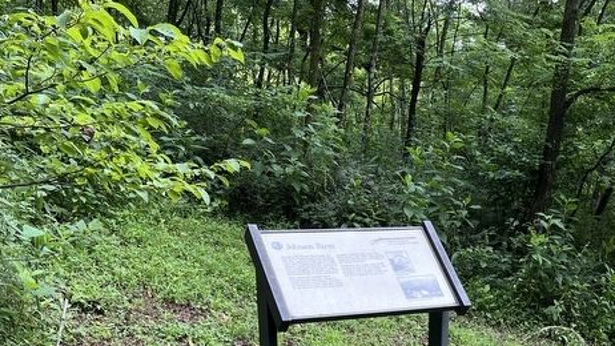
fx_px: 799
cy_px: 378
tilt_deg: -11.7
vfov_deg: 23.0
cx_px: 398
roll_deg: +1.4
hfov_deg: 41.7
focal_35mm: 49
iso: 64
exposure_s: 1/134
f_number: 1.6
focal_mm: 5.1
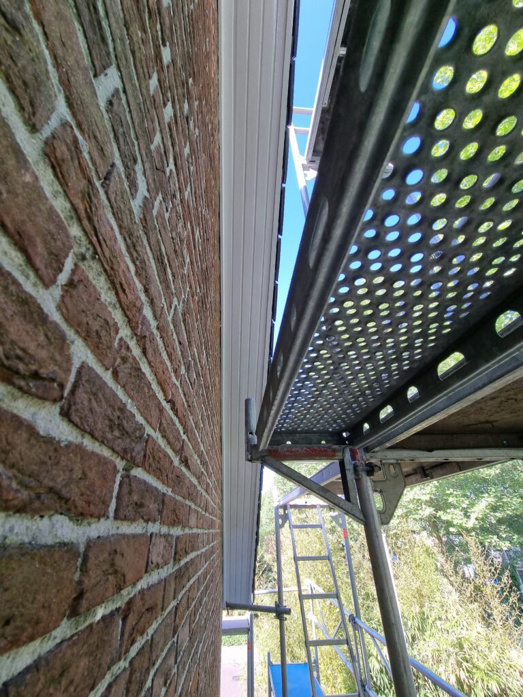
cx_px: 262
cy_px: 348
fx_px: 262
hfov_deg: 89.9
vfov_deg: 106.2
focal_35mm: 13
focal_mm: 2.2
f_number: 2.2
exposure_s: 1/189
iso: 50
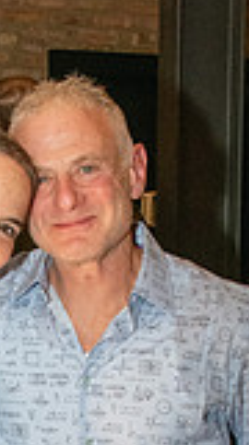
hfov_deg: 9.1
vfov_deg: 16.1
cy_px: 406
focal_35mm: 132
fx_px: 1557
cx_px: 25
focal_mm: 30
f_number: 11
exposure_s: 1/125
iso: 5000
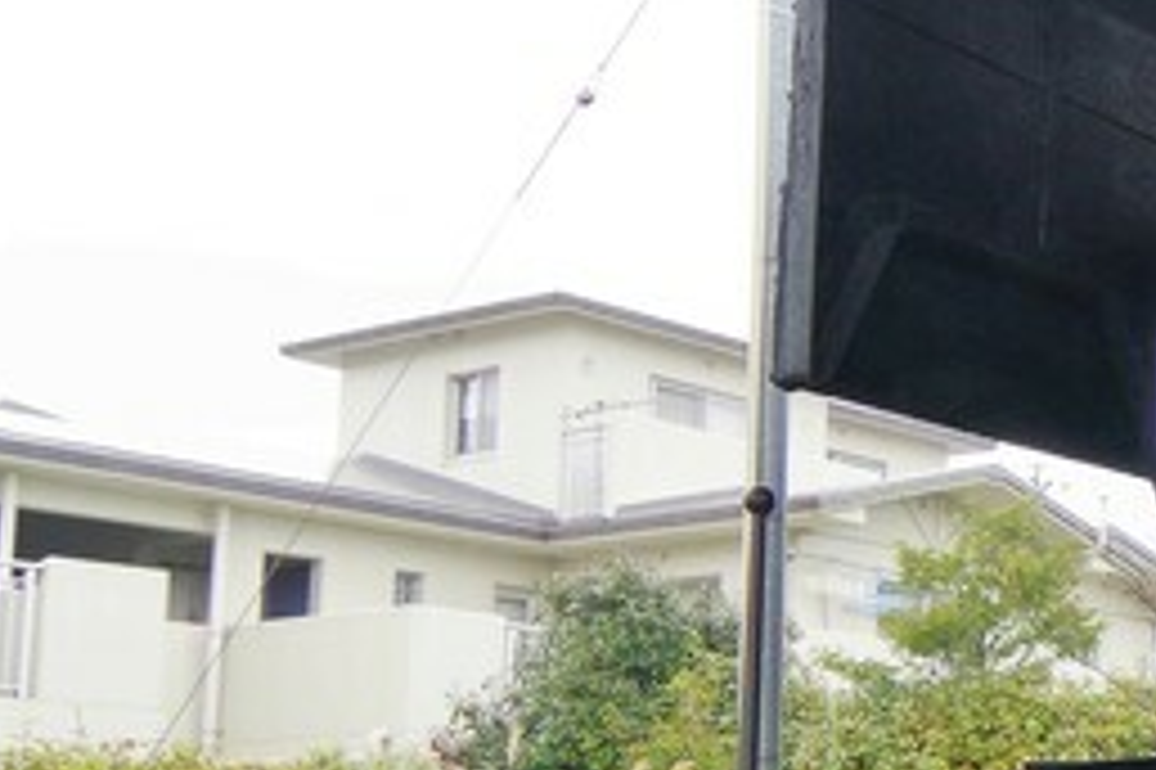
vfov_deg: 19.3
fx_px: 2246
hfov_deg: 24.2
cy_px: 601
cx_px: 1615
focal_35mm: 70
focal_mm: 12
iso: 800
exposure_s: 1/160
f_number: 6.3
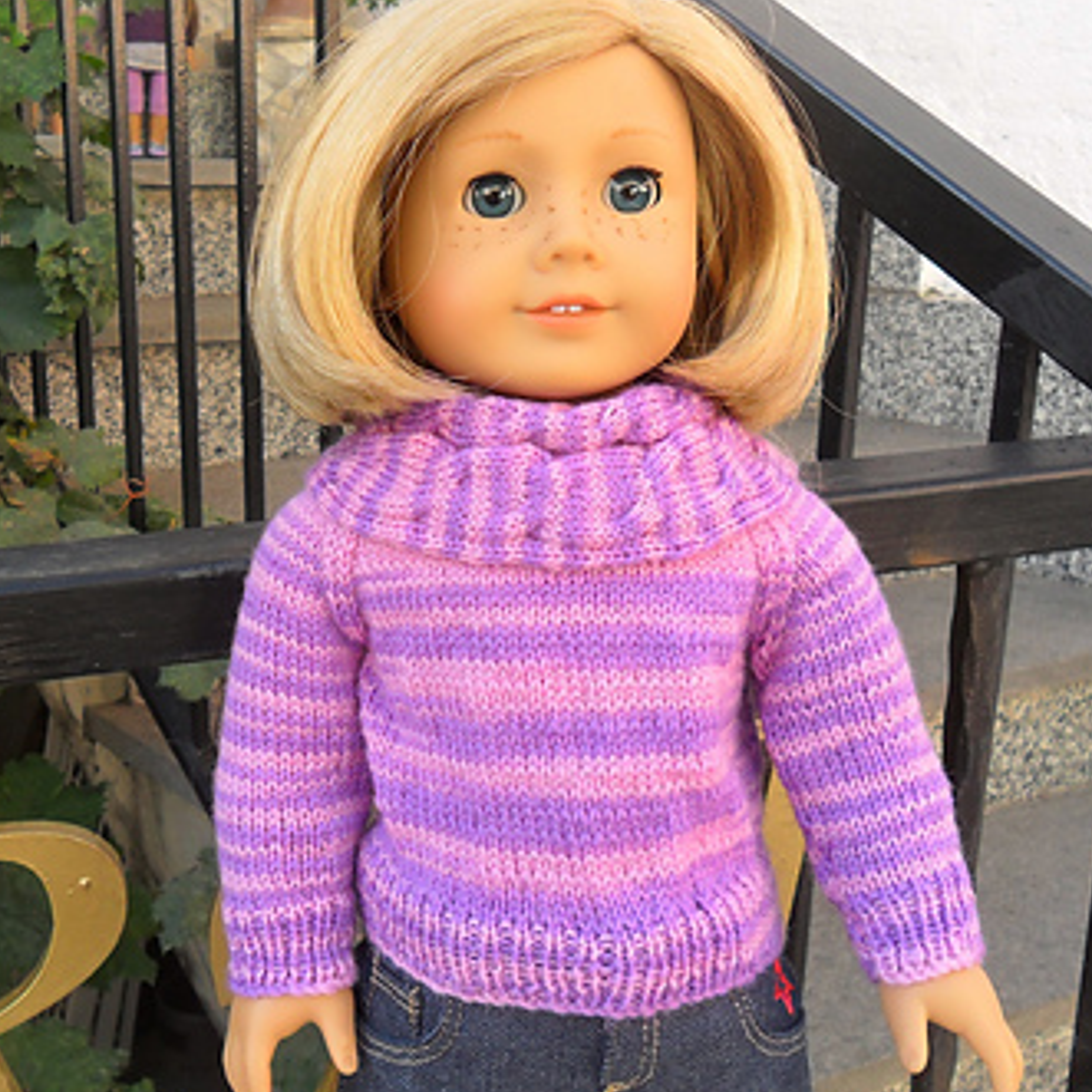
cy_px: 493
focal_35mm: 36
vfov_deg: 46.0
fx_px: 1285
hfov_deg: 45.8
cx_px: 435
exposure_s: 1/90
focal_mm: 4.9
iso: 100
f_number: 3.5
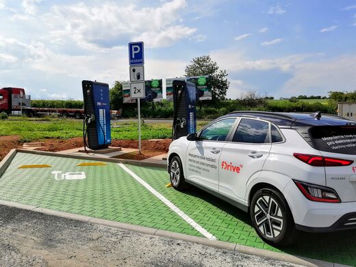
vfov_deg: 46.8
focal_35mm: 30
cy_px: 134
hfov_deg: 60.0
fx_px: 309
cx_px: 178
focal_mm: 5.3
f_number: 1.8
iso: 50
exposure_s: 1/4065
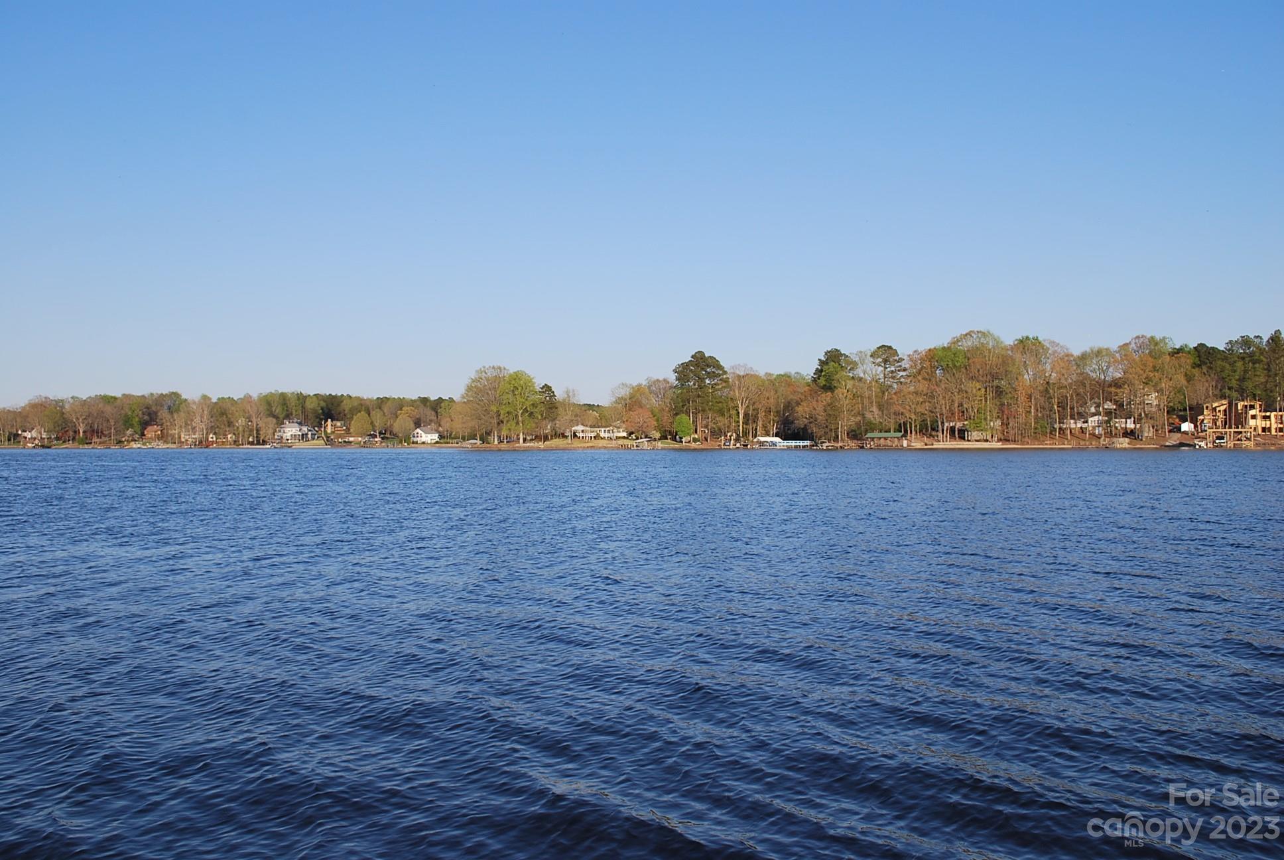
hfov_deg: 61.9
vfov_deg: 43.7
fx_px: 1071
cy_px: 430
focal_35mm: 30
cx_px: 642
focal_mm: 20
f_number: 8
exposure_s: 1/250
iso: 100
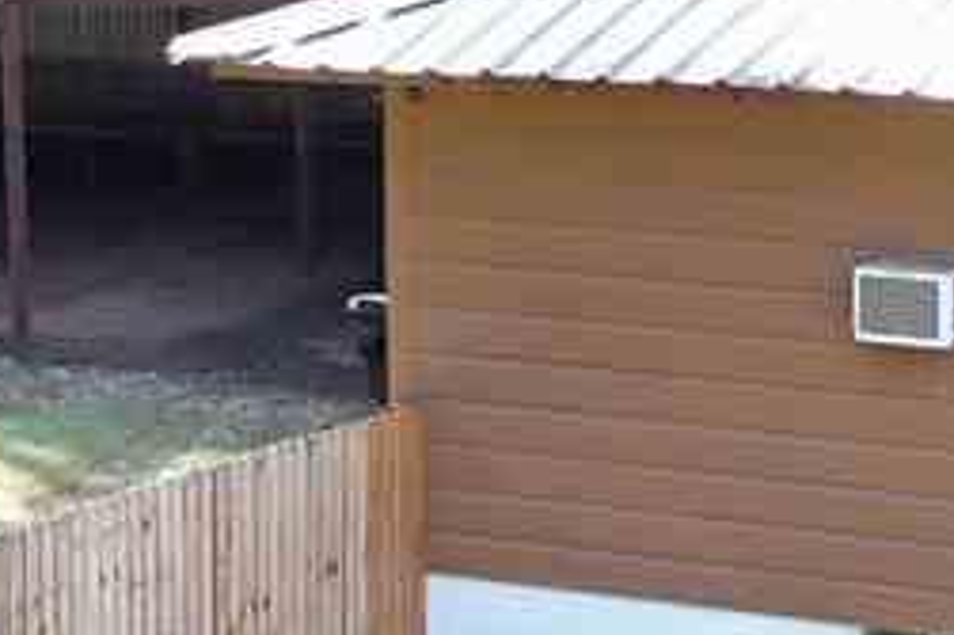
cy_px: 470
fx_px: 3787
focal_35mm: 143
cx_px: 673
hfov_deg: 14.3
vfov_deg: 9.6
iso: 640
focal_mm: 10.26
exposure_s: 1/15
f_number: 2.8
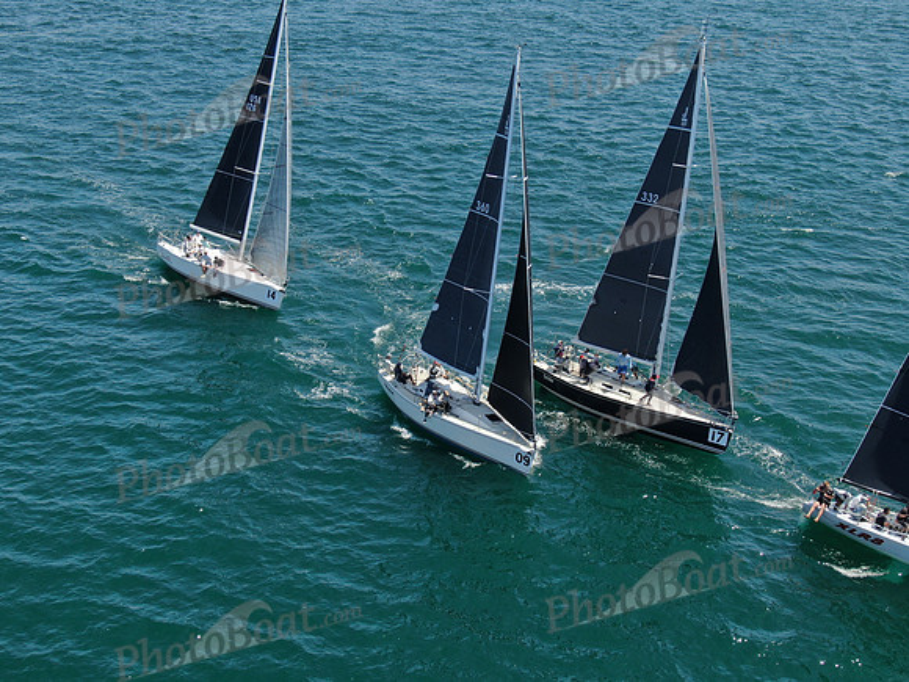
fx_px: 1260
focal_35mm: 48
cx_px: 454
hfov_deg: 39.7
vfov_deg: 30.3
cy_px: 341
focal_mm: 8.6
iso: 100
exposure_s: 1/500
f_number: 3.8
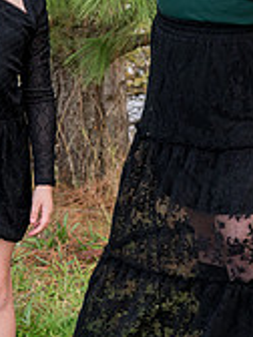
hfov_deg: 10.1
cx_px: 78
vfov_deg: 13.4
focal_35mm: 147
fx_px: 1433
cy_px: 64
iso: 400
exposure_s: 1/320
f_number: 5
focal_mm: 38
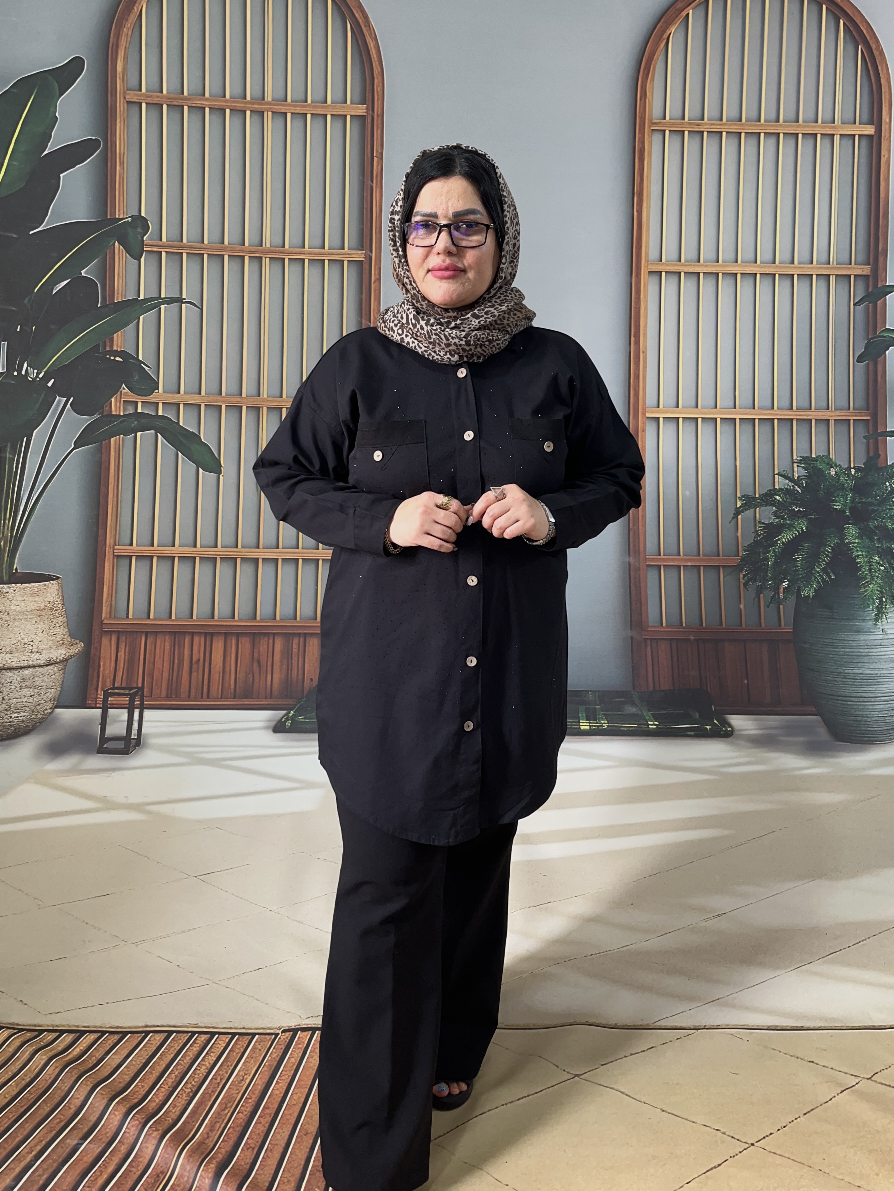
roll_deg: -1.1
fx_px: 895
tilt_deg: -14.2
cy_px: 596
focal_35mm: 26
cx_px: 447
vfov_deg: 67.3
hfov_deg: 53.1
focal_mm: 5.1
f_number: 1.6
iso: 125
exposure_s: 1/66
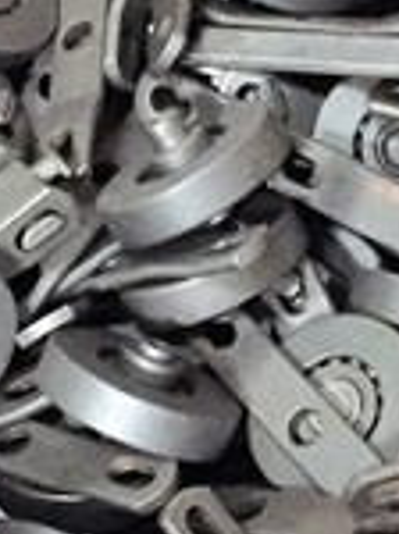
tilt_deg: -71.1
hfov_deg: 9.5
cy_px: 363
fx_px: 2389
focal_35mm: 155
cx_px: 224
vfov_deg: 12.7
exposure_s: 1/15
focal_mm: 4.15
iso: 500
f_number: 2.2
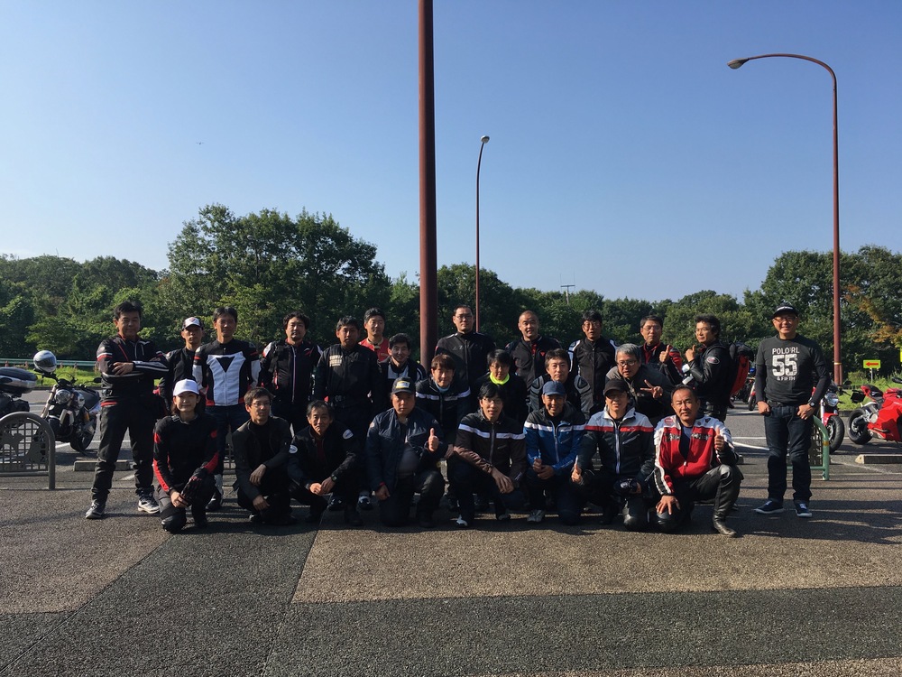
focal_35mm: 29
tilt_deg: +2.0
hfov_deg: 61.7
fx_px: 756
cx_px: 451
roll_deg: +0.2
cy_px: 338
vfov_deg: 48.2
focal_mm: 4.15
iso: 25
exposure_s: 1/1099
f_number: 2.2
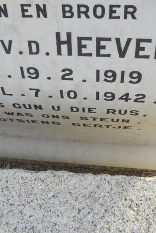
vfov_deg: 42.4
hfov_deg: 29.2
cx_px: 67
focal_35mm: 46
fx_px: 299
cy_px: 87
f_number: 6.3
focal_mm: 4.6
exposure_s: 1/160
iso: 200
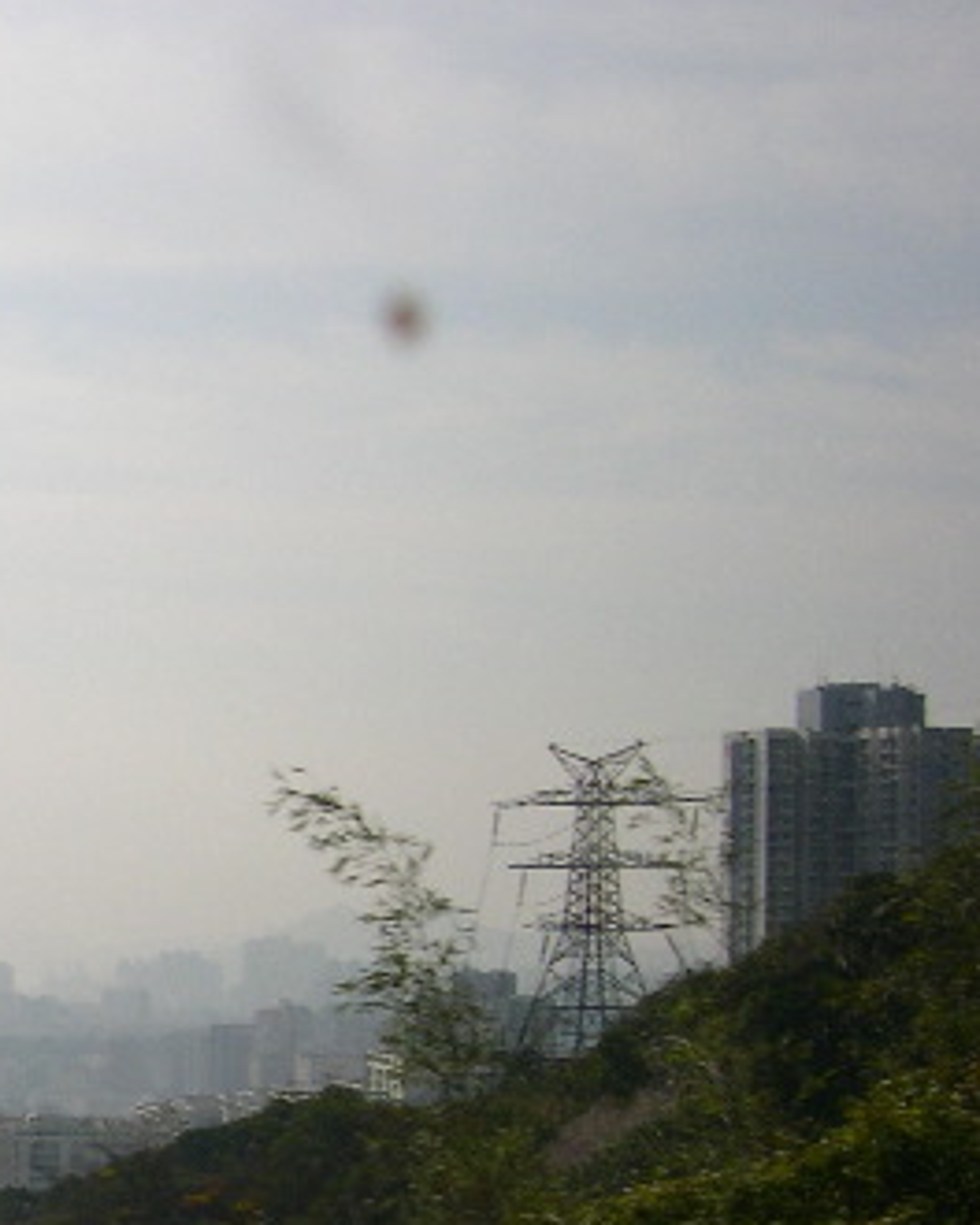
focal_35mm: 90
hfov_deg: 15.8
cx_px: -464
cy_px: 950
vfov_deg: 21.0
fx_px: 3263
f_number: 7.6
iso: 100
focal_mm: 8
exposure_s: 1/289
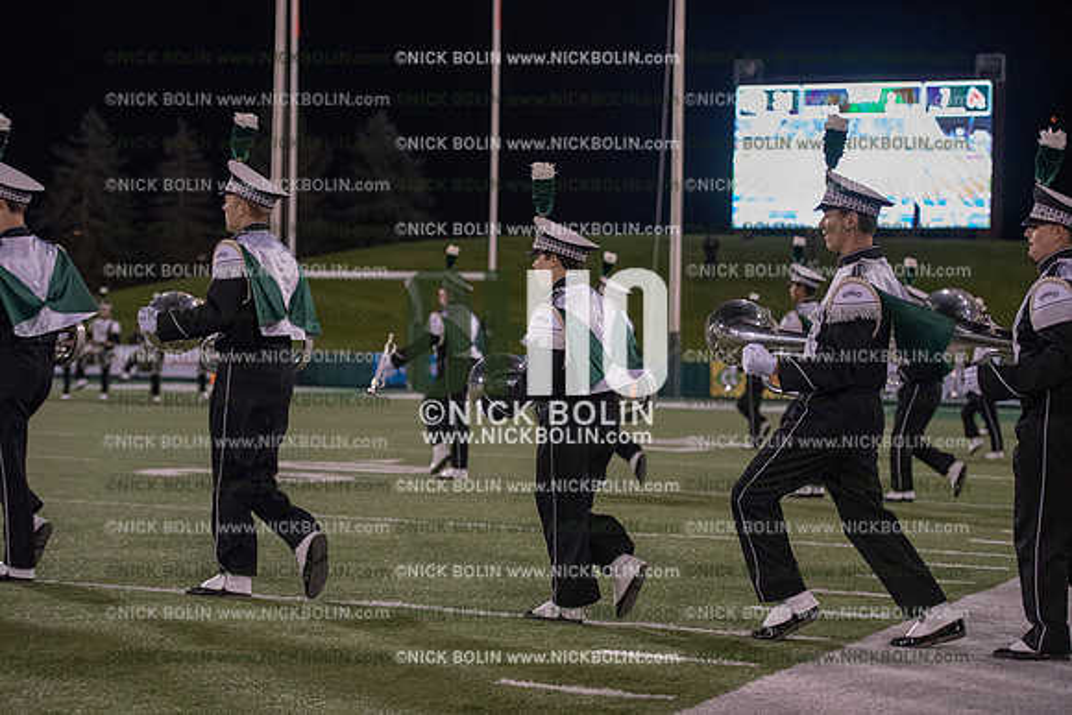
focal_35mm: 80
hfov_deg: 25.4
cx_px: 536
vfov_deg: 17.1
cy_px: 358
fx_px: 2383
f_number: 3.2
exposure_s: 1/1250
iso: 5000
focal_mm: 80
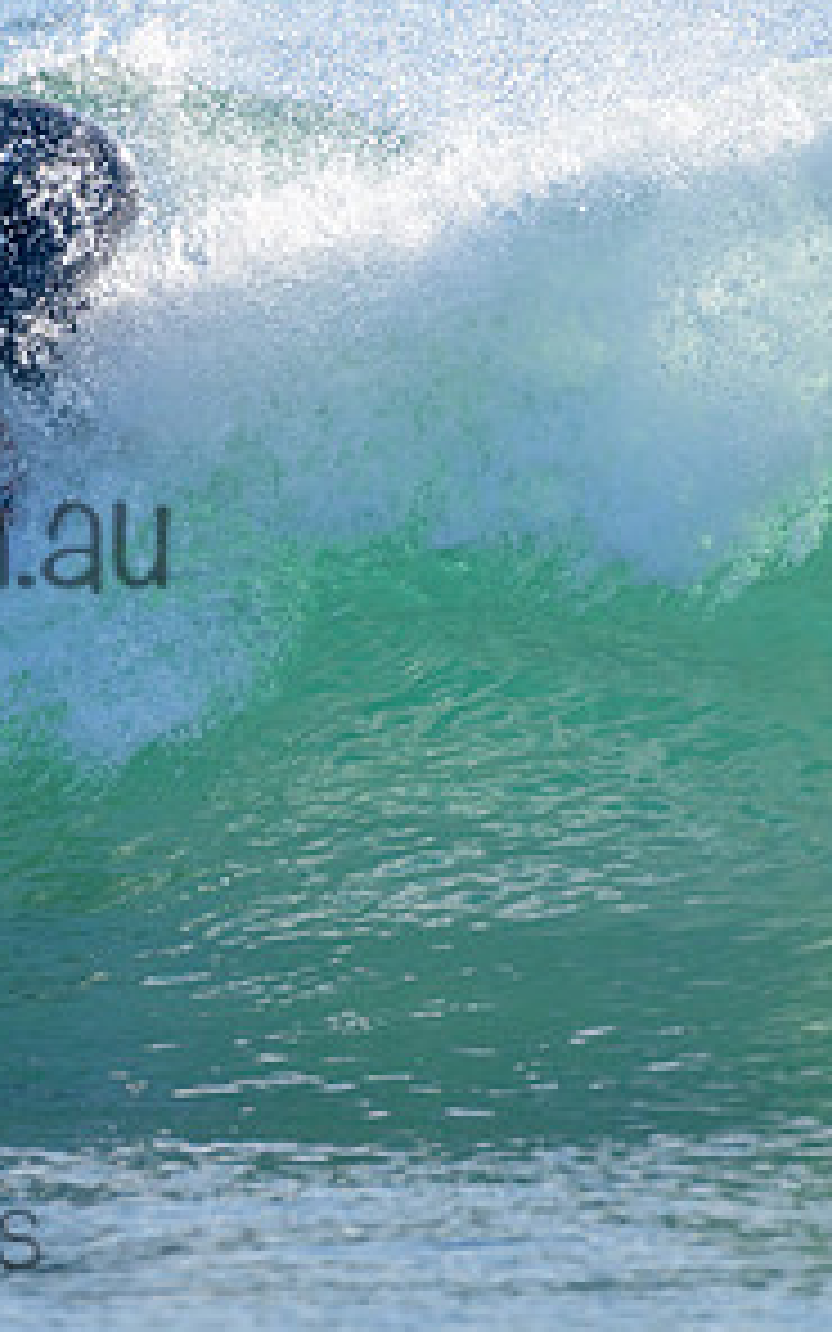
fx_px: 44479
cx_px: -194
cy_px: 439
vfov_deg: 1.7
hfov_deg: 1.1
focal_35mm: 1226
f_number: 5.6
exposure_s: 1/2000
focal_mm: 500
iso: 180
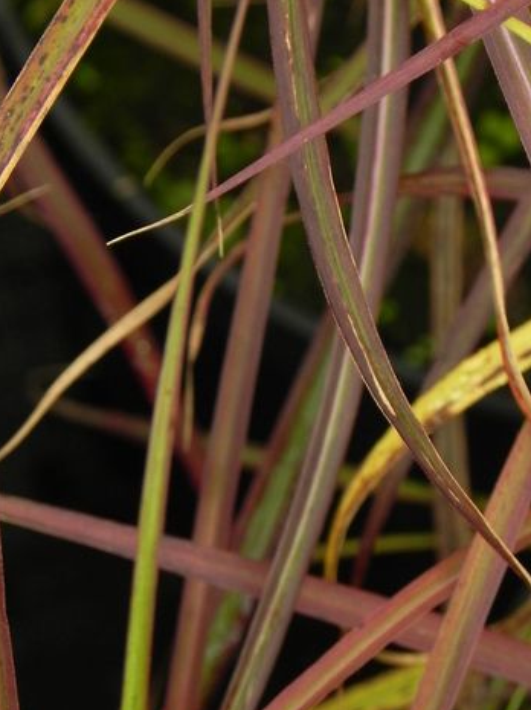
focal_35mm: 365
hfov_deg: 4.1
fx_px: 7476
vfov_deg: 5.4
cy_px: 266
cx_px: 160
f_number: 5
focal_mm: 37.7
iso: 160
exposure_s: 1/200
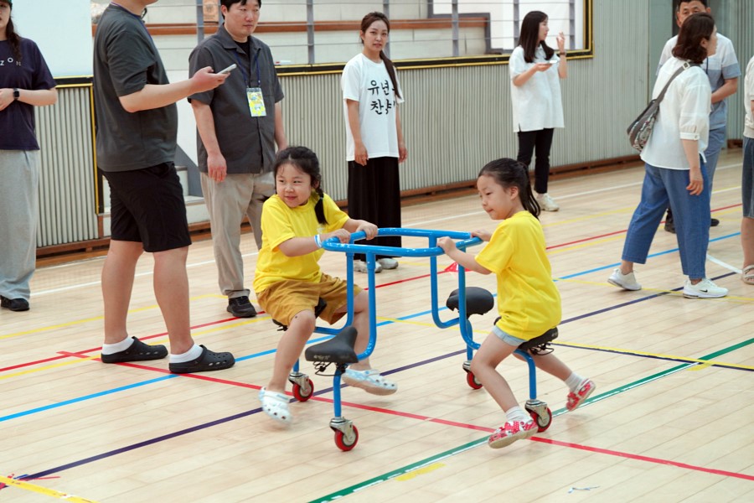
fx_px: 1466
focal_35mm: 70
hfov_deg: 28.8
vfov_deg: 19.5
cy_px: 252
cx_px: 377
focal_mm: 70
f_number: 4
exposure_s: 1/160
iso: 1250
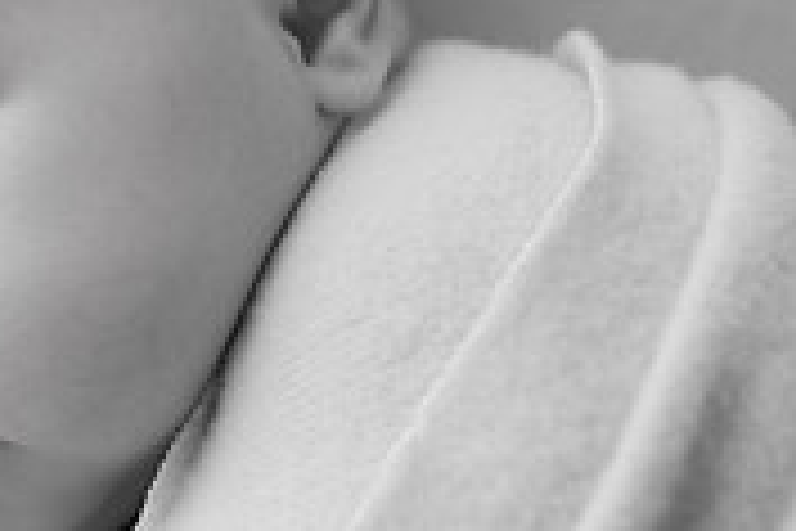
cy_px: 182
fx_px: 3626
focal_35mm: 164
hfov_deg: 11.8
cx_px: -504
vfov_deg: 8.4
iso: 100
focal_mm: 50
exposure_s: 1/160
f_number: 2.5
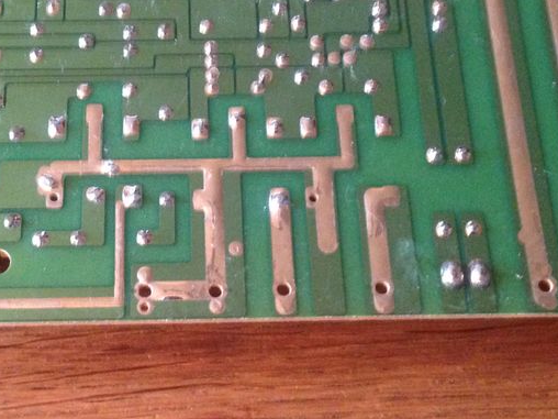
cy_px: 146
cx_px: 188
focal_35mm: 65
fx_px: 1048
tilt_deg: -59.7
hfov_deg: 29.6
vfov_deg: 22.5
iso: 500
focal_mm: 4.12
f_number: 2.4
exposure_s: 1/15
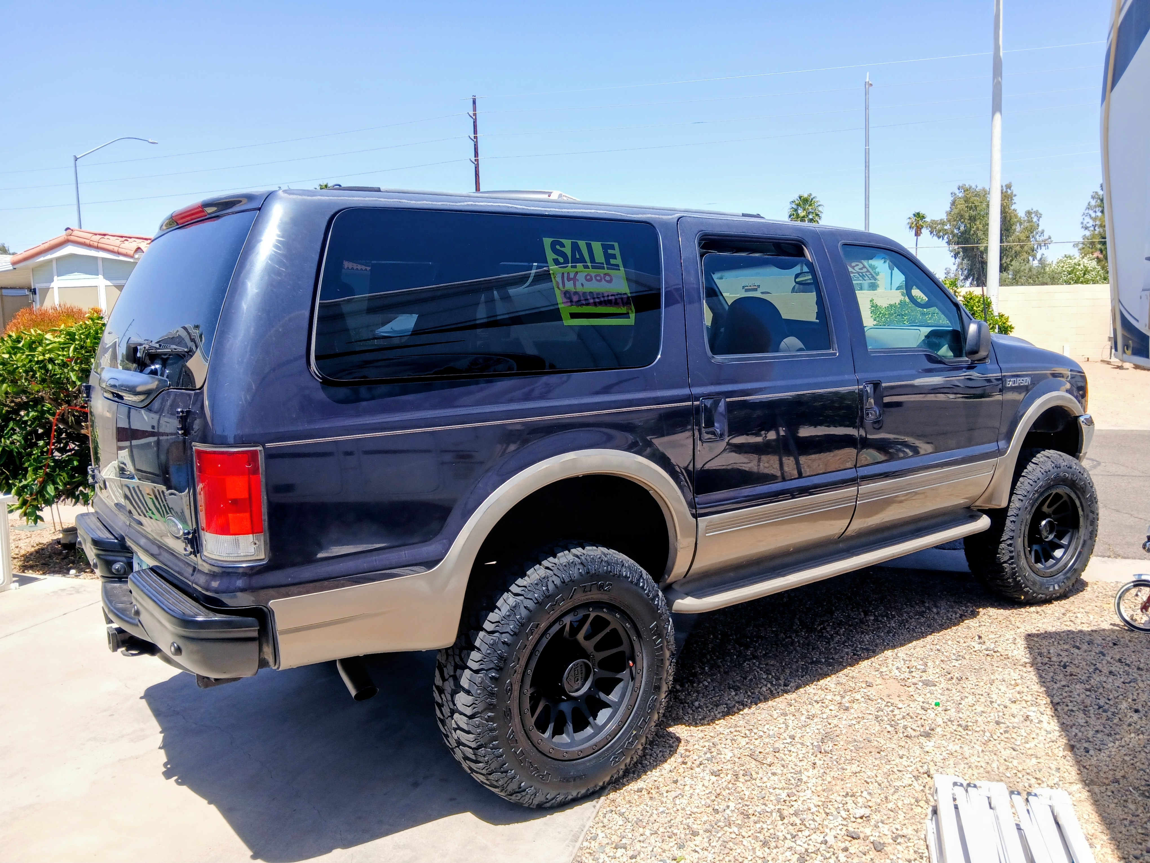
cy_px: 432
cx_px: 575
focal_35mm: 26
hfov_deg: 67.3
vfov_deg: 53.1
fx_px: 864
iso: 20
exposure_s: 1/320
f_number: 1.8
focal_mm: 3.98
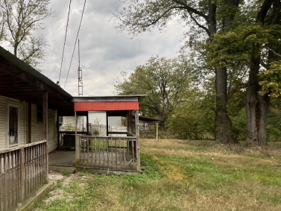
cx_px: 41
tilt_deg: +3.6
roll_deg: -0.4
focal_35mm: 23
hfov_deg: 64.4
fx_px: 187
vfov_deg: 58.9
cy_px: 113
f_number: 1.8
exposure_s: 1/138
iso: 32
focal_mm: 1.57
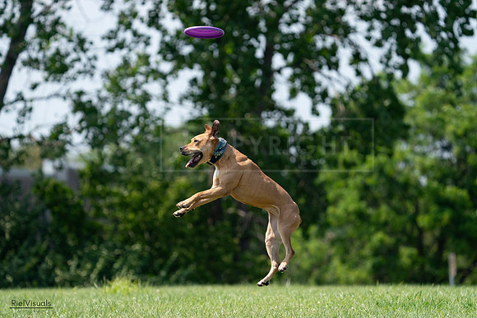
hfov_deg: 6.2
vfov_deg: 4.2
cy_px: 159
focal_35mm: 331
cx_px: 245
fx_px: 4392
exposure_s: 1/4000
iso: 1250
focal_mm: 315
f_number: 6.3
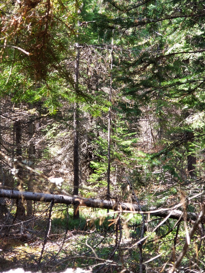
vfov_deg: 36.8
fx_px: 411
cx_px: 102
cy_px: 136
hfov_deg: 28.0
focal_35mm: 52
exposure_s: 1/30
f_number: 2.4
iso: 40
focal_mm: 6
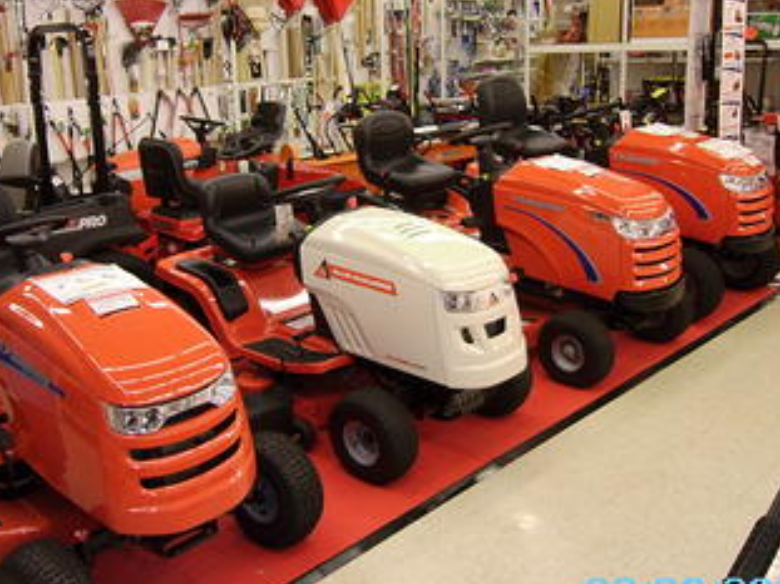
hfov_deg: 47.6
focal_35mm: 39
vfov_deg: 36.6
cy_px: 231
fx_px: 878
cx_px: 307
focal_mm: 4.5
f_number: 3.3
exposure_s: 1/30
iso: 100
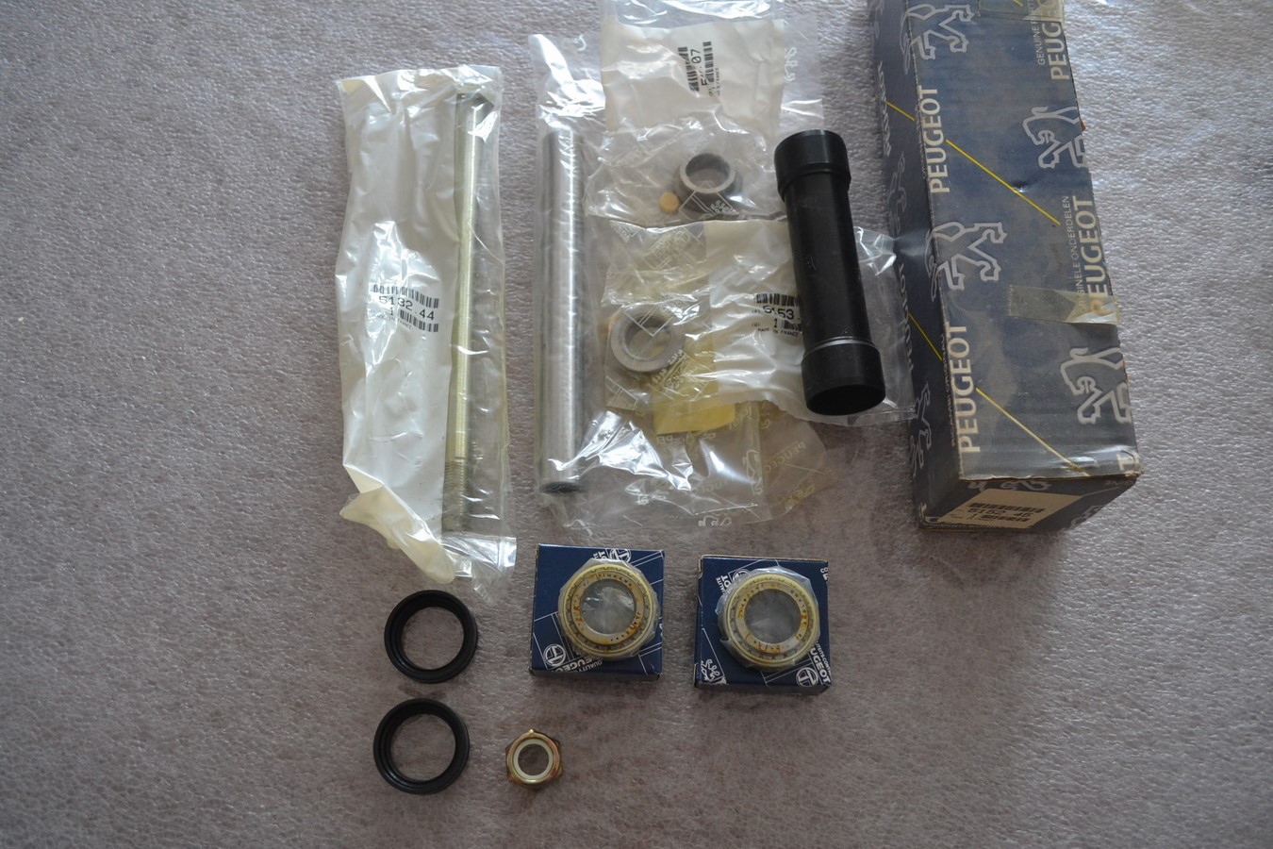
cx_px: 636
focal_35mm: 30
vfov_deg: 43.6
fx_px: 1061
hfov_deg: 61.9
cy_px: 424
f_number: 3.8
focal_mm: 20
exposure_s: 1/60
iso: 1000
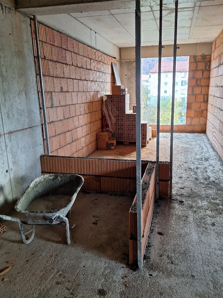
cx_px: 127
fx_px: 232
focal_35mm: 27
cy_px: 147
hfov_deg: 51.2
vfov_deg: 65.3
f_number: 1.8
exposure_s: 1/50
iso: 250
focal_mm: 5.54
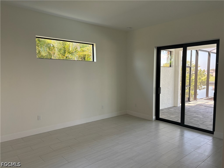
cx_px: 112
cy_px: 84
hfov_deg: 67.3
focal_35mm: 26
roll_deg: -0.2
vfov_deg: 53.1
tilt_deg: -4.2
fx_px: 168
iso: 125
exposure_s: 1/232
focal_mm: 5.96
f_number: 1.6
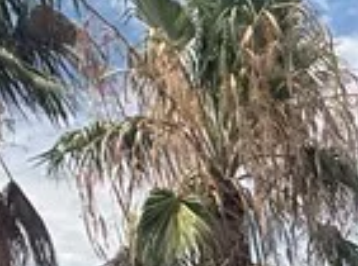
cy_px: 788
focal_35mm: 102
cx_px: 564
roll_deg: +2.3
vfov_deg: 10.5
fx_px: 1052
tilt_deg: -19.0
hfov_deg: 17.1
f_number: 2.2
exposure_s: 1/2165
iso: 50
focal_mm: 2.22
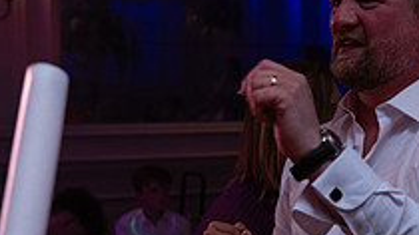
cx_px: 381
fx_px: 1222
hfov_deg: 19.1
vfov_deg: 10.9
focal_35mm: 110
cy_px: 216
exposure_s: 1/160
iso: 640
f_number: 3.5
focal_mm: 38
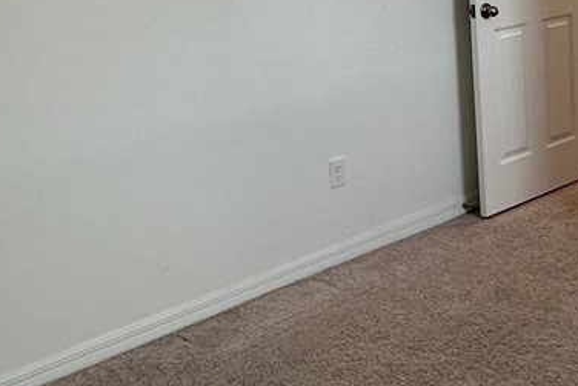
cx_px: 464
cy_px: 17
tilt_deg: -7.3
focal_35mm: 62
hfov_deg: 31.5
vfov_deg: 21.3
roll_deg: +2.7
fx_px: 996
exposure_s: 1/120
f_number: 2.2
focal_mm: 2.22
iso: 80
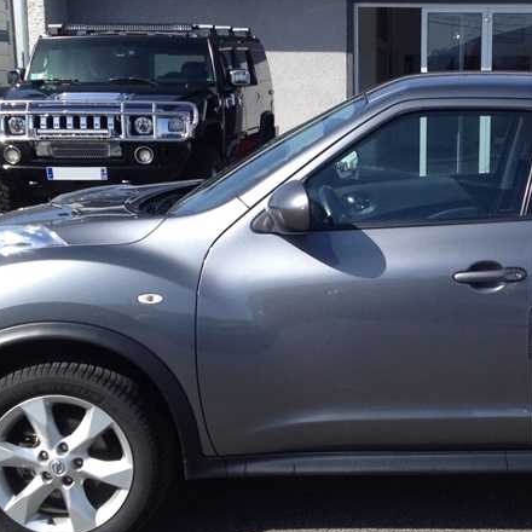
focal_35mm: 72
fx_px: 1252
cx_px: 439
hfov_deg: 23.6
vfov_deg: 24.0
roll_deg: -0.9
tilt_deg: -11.2
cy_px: 287
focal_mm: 4.28
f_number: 2.4
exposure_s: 1/1175
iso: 50
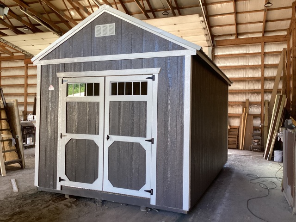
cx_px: 148
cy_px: 111
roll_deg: +0.1
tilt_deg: +0.0
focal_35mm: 31
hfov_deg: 58.4
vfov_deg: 45.4
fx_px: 265
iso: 100
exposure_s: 1/120
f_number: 2.4
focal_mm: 3.3
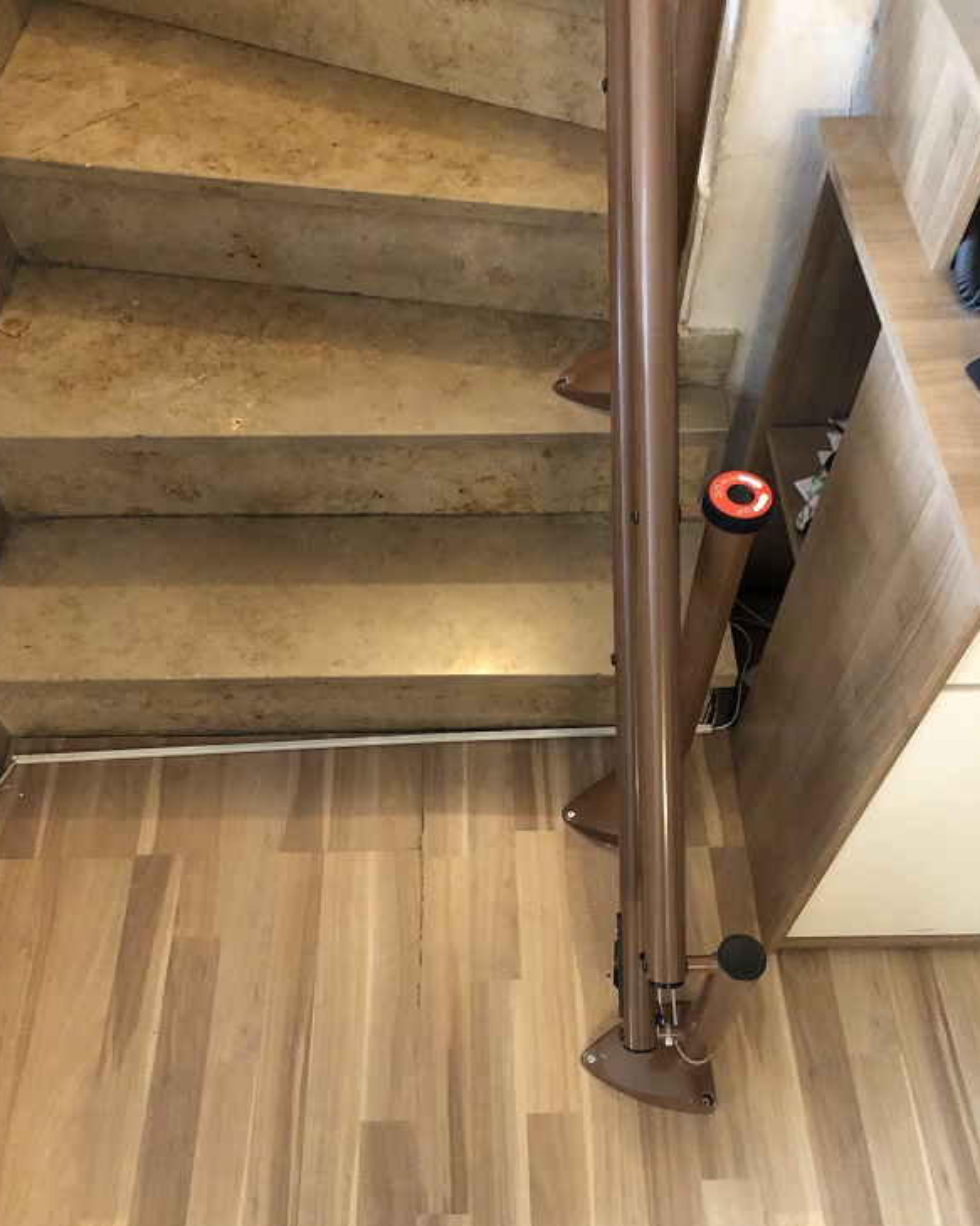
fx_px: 1088
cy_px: 632
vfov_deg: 58.8
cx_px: 482
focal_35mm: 30
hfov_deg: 48.5
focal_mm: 4
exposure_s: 1/5
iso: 80
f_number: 1.8
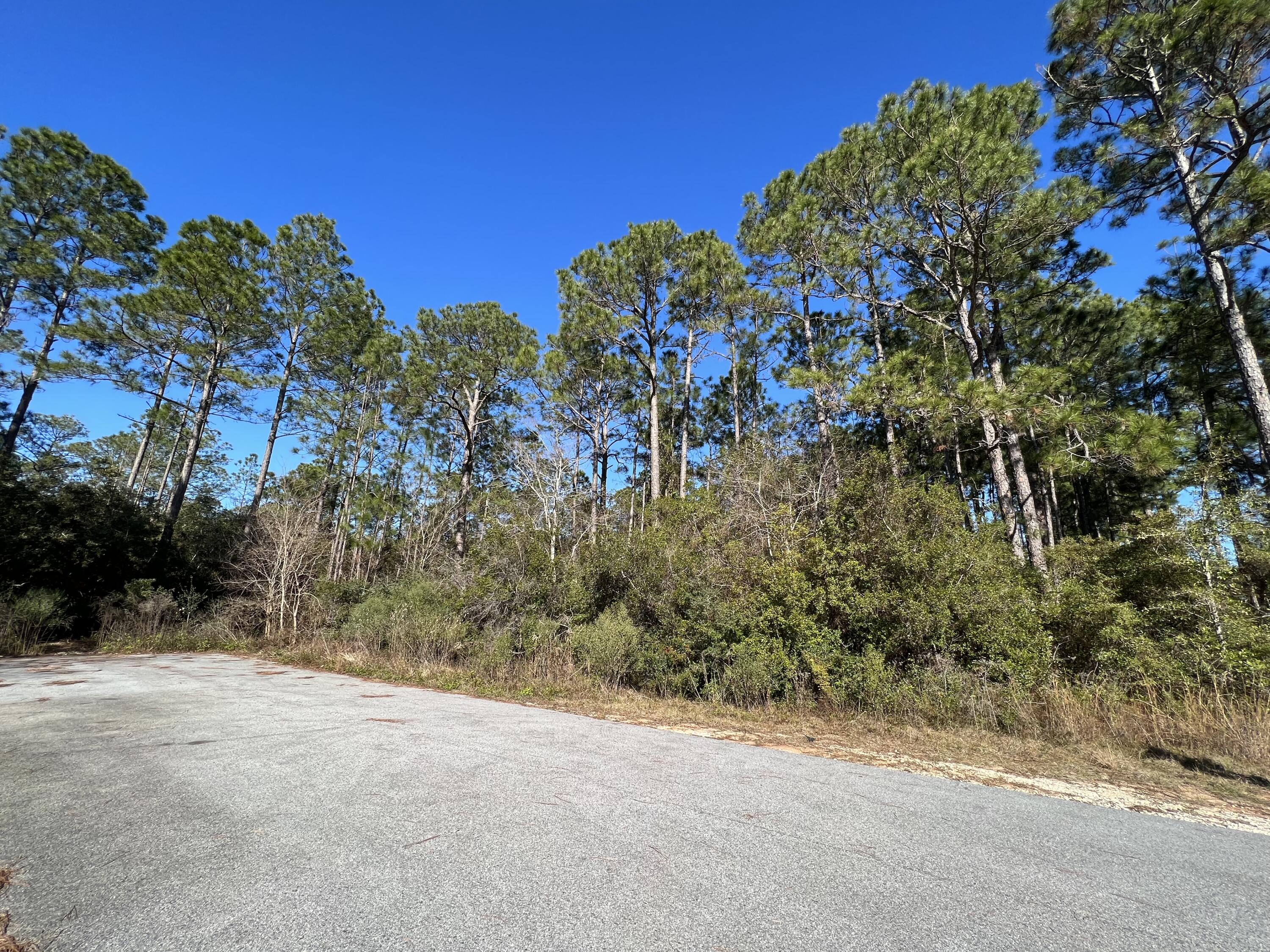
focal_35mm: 13
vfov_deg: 89.9
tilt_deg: +14.5
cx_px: 635
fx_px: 477
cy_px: 476
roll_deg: -2.4
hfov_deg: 106.2
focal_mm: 1.57
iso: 32
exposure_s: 1/758
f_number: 1.8
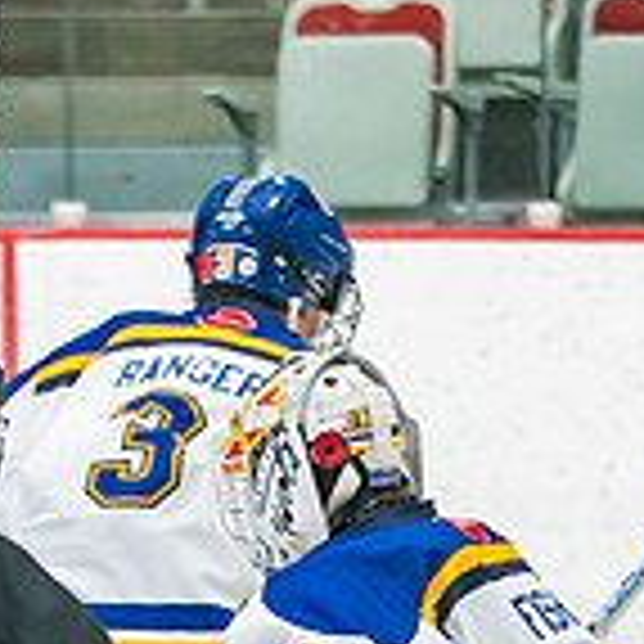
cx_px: 390
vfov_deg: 2.9
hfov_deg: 2.9
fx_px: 12545
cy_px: 1173
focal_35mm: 596
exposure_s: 1/640
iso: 800
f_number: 3.2
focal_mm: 102
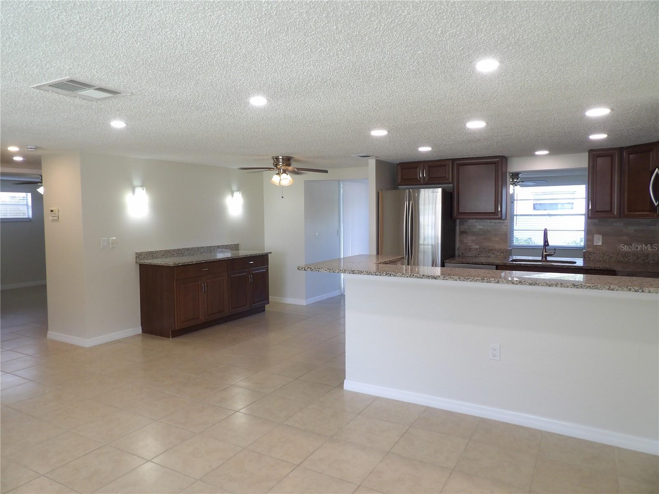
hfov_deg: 71.6
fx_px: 457
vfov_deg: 56.8
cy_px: 247
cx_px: 330
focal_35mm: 24
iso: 119
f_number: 3.2
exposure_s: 1/33
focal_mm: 4.3
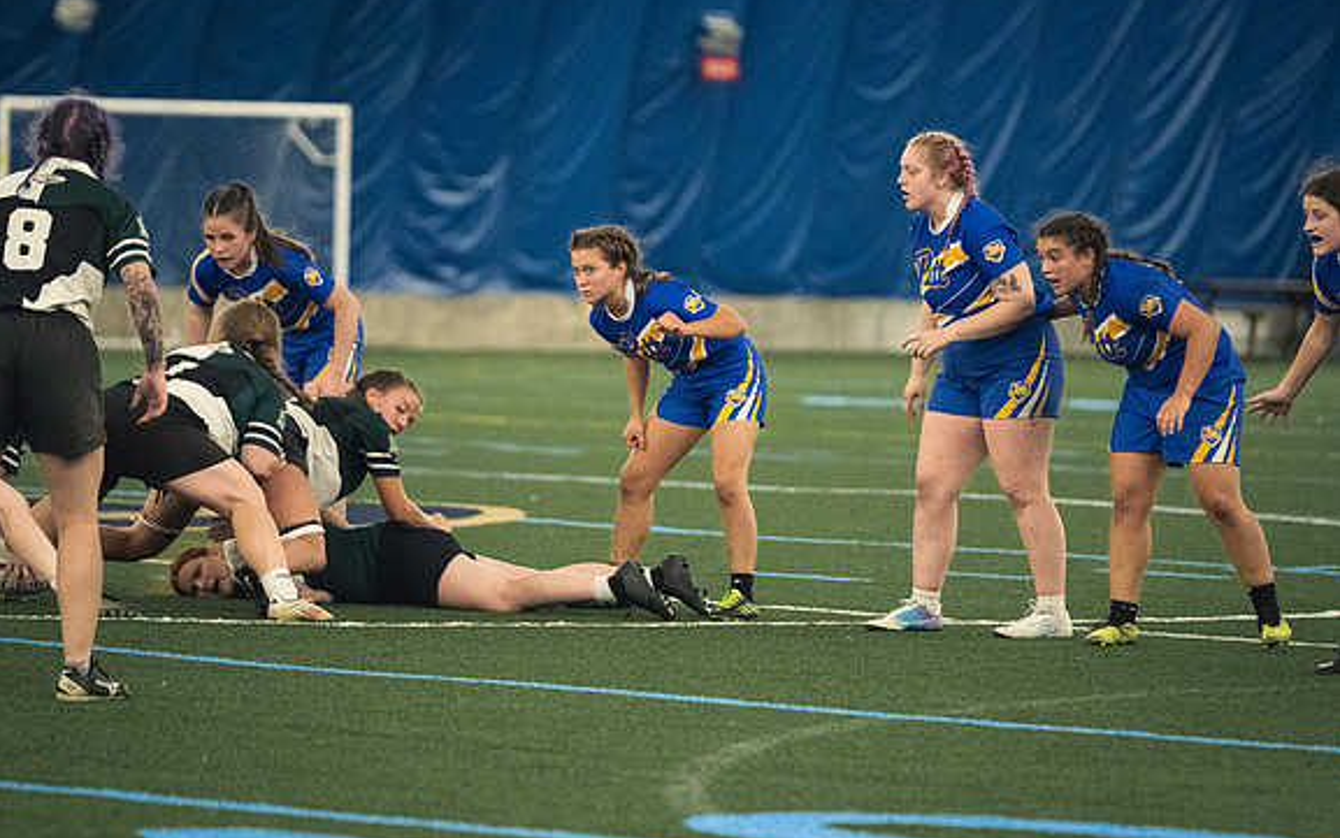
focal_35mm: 307
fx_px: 11215
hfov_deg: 6.8
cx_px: 669
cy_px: 418
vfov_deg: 4.3
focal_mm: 200
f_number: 2.8
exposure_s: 1/500
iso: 10000
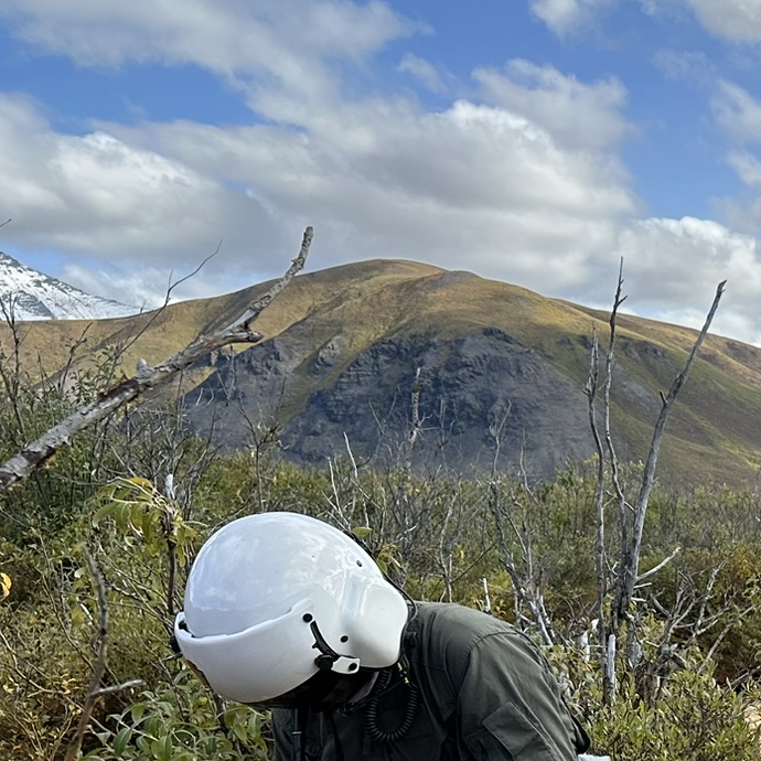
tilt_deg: -7.2
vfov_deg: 26.4
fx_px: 1567
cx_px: 1049
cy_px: 692
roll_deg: +2.2
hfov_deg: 23.4
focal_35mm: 63
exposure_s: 1/3058
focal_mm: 6.86
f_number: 1.78
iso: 80
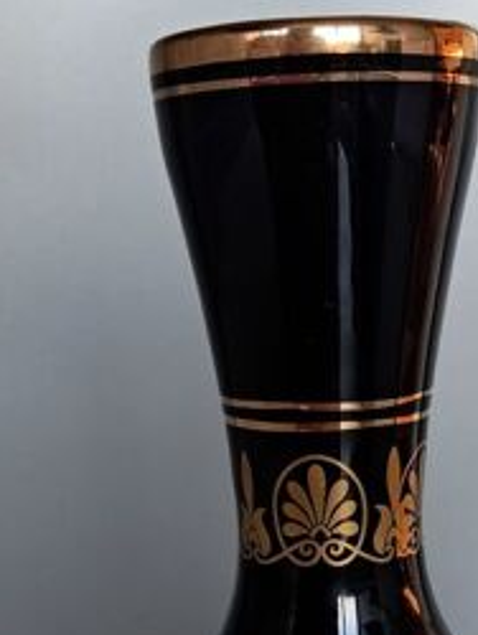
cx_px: 341
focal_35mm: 69
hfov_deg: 21.2
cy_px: 508
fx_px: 1268
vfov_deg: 27.6
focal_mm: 4
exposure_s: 1/50
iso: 200
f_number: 1.8
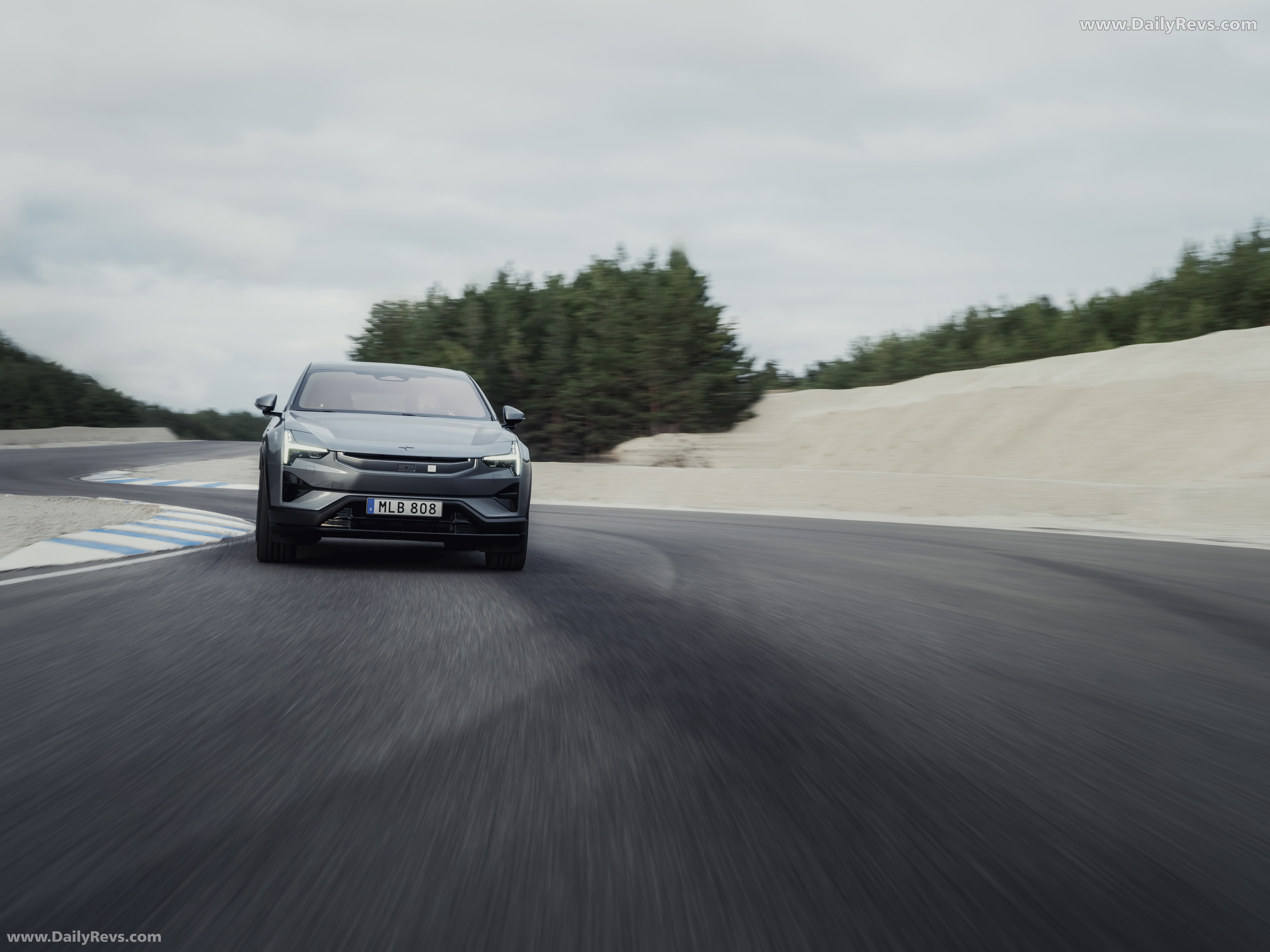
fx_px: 1944
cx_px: 635
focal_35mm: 53
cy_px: 476
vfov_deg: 27.5
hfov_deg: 36.2
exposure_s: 1/25
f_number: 9
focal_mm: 67.6
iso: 200
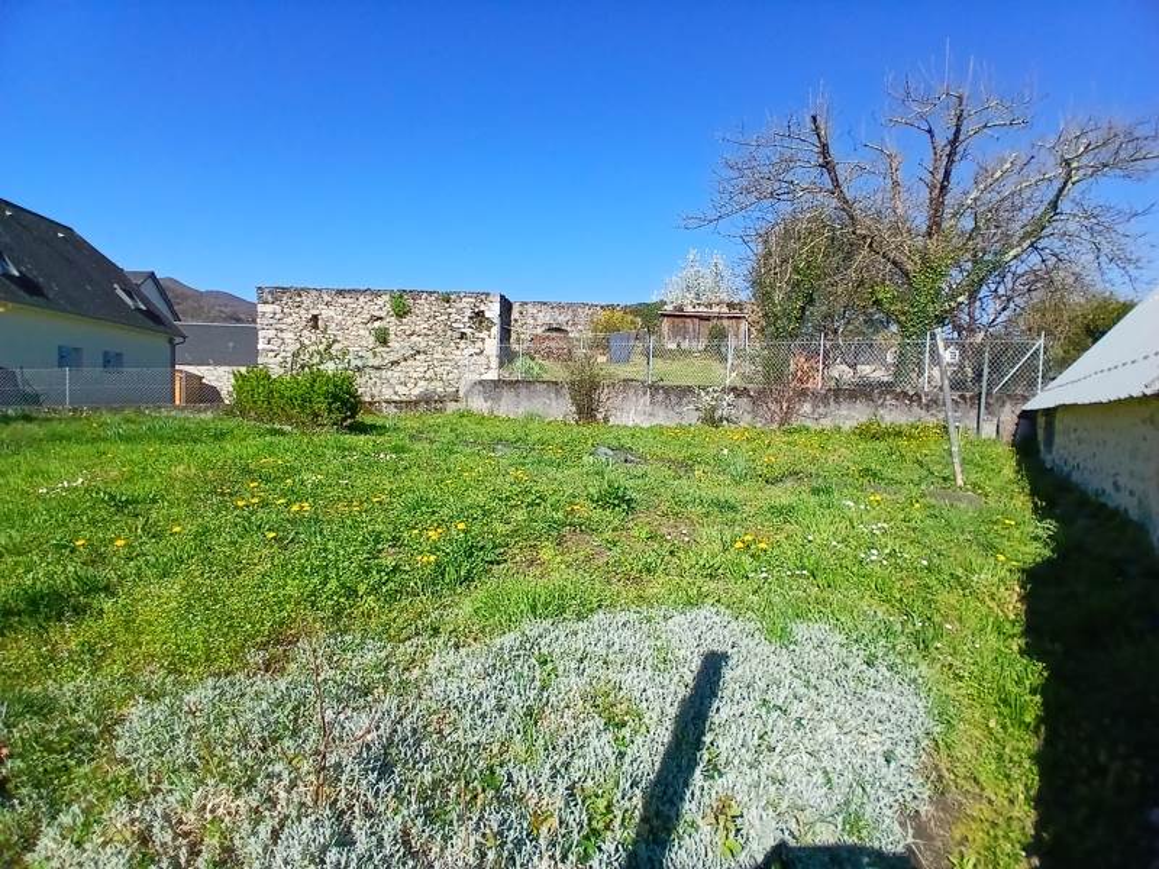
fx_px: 569
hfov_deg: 91.0
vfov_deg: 74.7
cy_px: 434
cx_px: 580
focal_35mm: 17
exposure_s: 1/1033
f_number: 2.2
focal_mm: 1.4
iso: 50
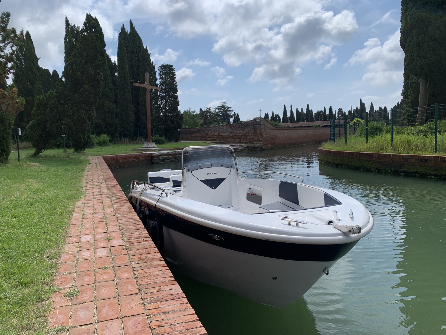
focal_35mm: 26
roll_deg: +1.6
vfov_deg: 53.1
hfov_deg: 67.3
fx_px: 335
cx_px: 223
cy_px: 168
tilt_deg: -7.9
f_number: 1.8
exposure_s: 1/4673
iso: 25
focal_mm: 4.25
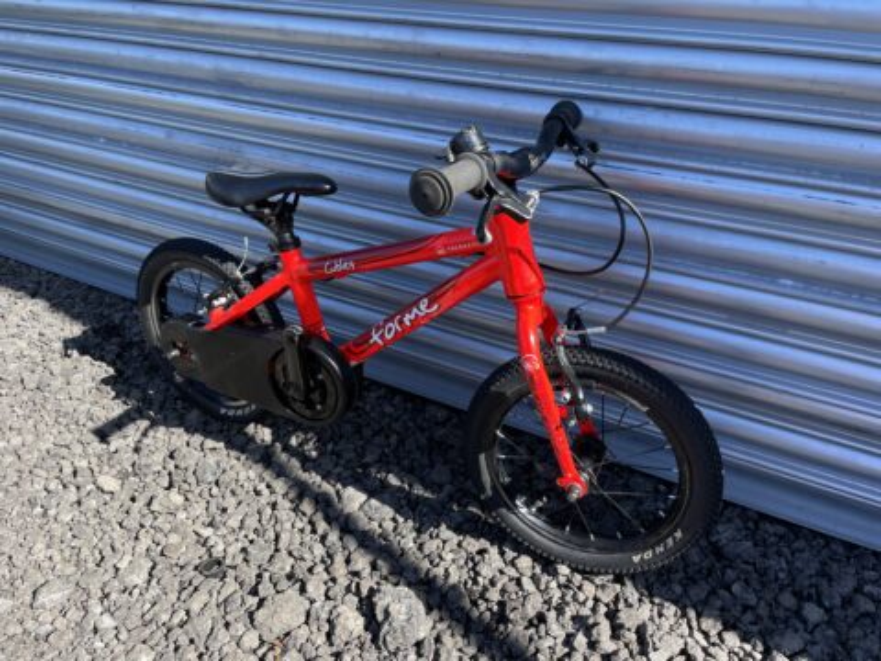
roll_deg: -1.0
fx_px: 662
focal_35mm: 26
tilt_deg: -28.4
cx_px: 440
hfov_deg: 67.3
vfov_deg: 53.1
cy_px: 330
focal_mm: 4.2
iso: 32
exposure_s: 1/849
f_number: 1.6
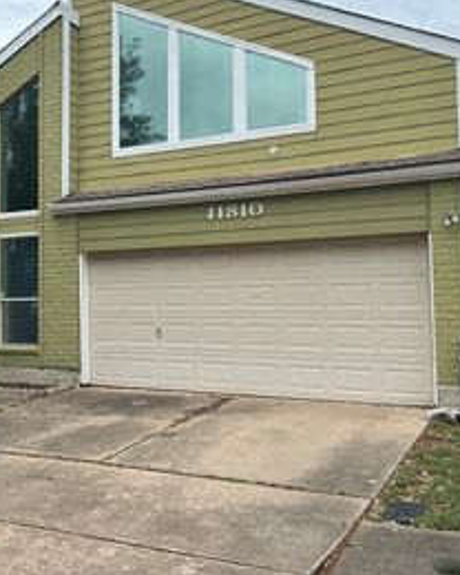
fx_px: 766
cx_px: 66
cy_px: 255
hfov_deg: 32.2
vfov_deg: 41.1
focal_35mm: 45
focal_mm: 6.86
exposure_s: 1/4016
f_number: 1.78
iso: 80
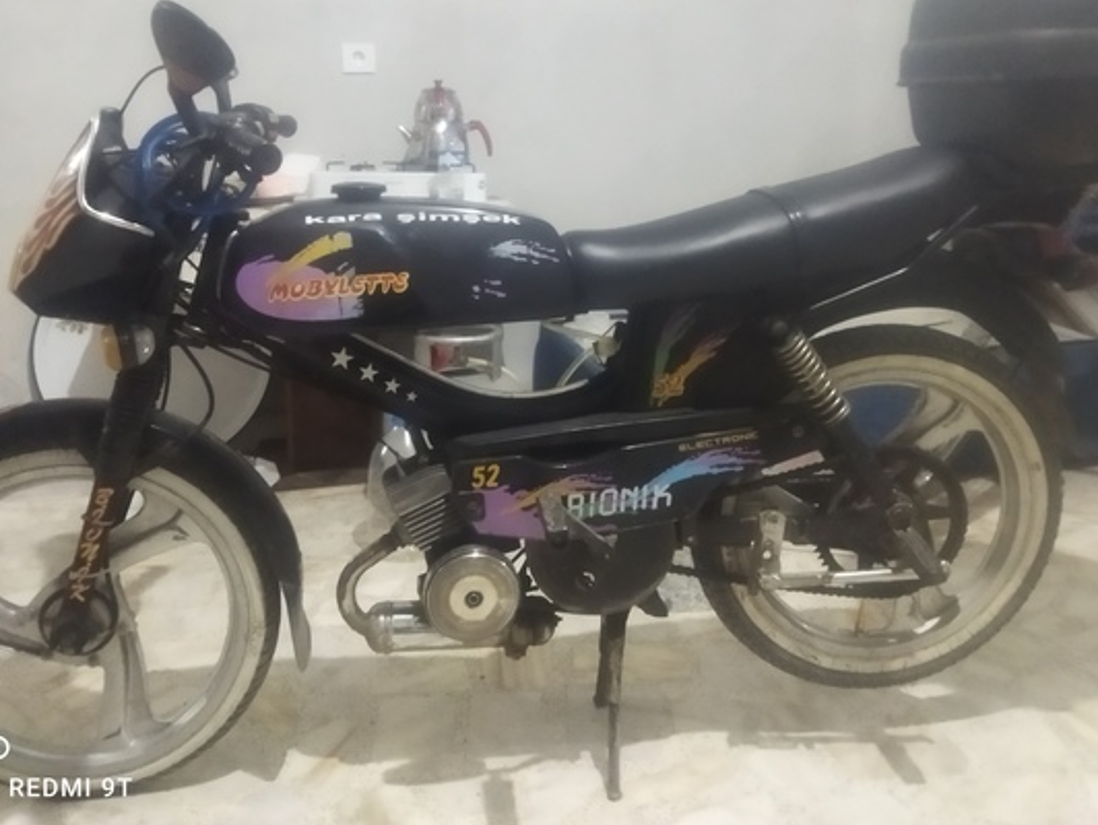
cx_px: 547
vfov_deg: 40.4
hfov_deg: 52.6
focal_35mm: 35
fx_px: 1111
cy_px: 303
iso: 2176
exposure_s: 1/14
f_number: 1.79
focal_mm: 4.71
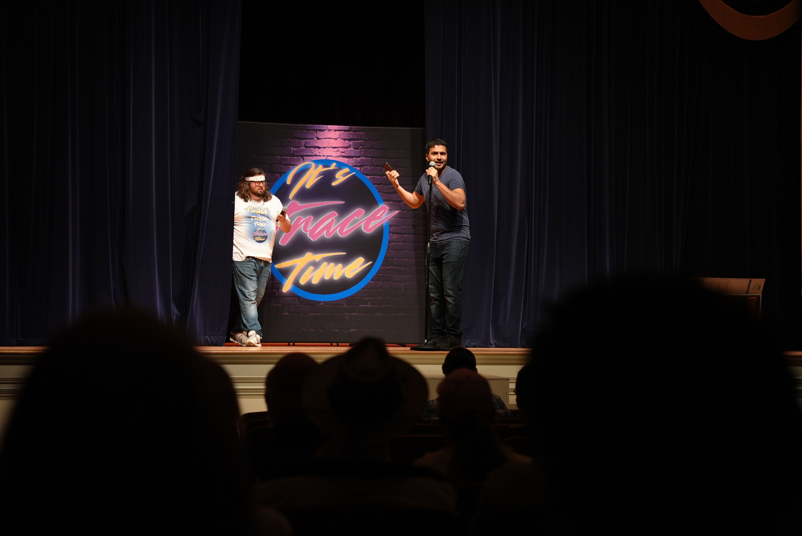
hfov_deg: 28.8
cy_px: 268
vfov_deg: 19.5
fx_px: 1560
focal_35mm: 70
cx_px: 401
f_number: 4
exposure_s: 1/80
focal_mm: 70
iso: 1600
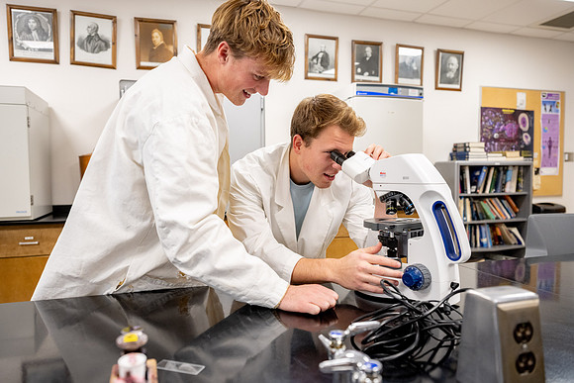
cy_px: 192
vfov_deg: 50.1
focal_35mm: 26
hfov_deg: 70.0
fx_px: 410
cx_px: 287
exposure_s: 1/160
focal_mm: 24
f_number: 3.2
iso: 1000
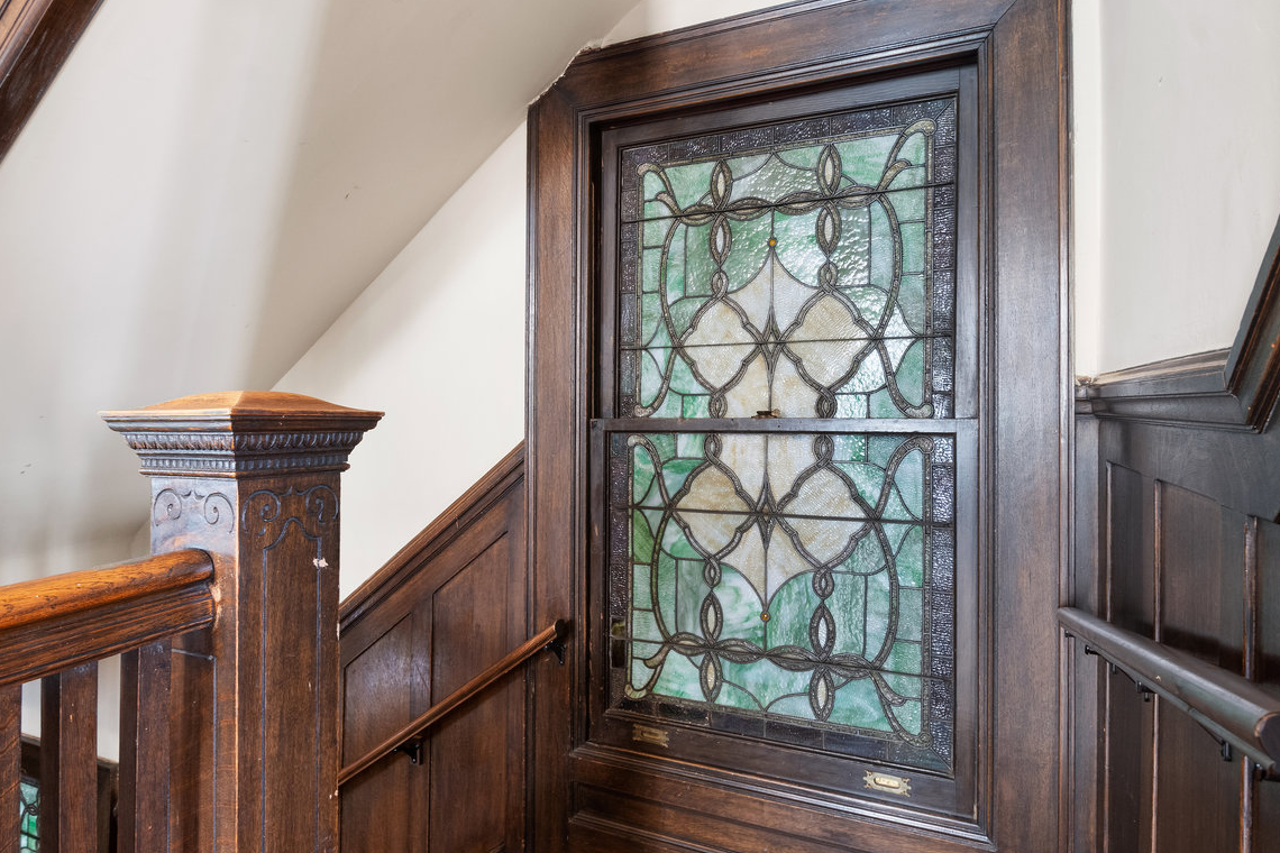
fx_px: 730
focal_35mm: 21
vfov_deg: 60.6
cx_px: 631
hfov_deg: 82.5
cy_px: 432
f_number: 8
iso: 800
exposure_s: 1/2
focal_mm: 13
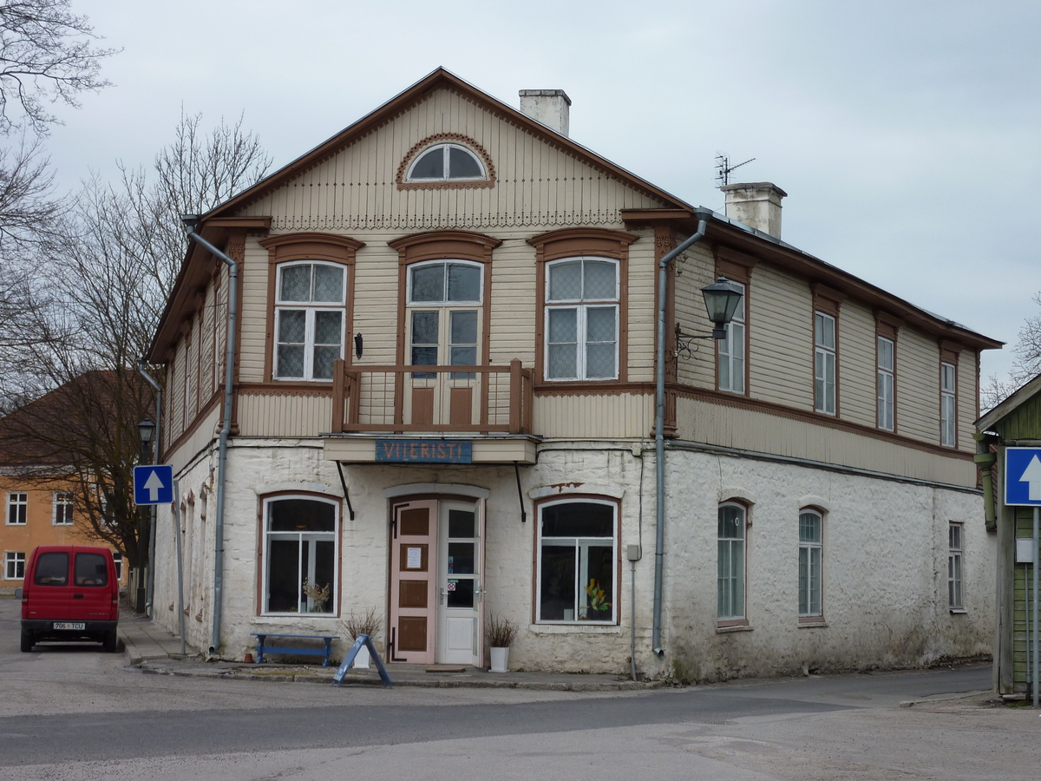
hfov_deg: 32.7
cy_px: 390
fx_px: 1774
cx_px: 520
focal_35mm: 59
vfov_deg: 24.8
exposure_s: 1/500
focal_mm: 9.7
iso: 80
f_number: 3.9
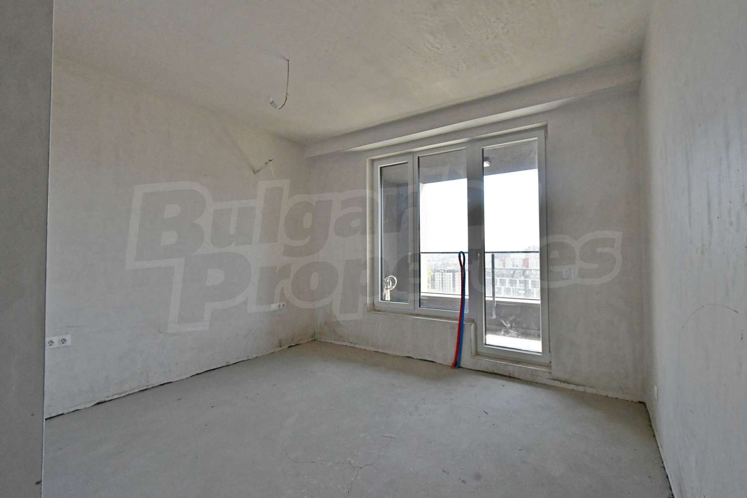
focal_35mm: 15
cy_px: 249
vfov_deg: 77.3
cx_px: 374
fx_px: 311
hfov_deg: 100.4
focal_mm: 10
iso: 1600
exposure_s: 1/400
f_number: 10
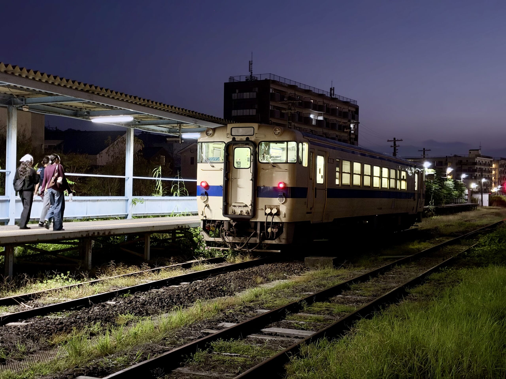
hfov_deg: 39.7
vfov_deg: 30.3
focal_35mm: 48
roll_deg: -0.5
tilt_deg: +0.2
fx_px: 702
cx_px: 253
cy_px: 190
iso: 800
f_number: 1.48
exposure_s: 1/20
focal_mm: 6.93
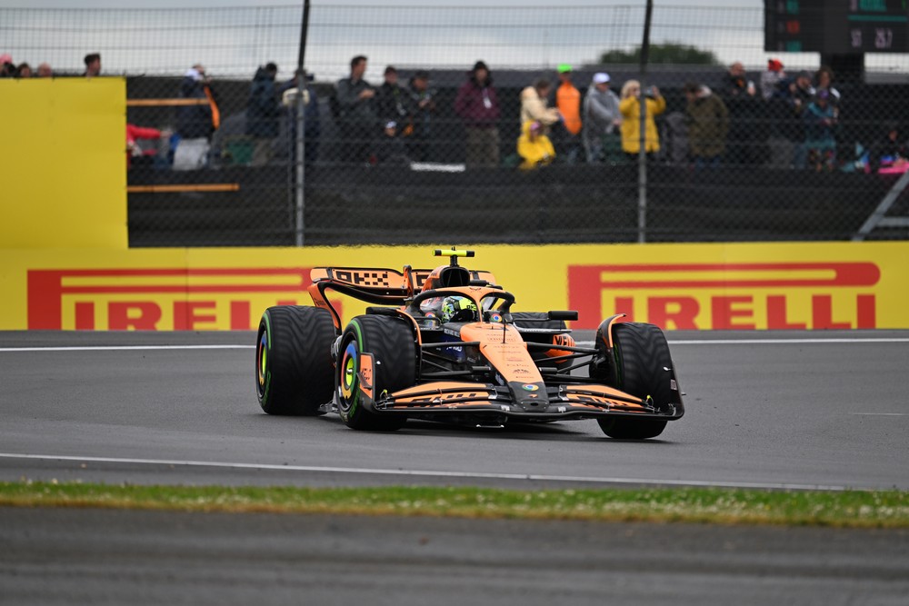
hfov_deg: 5.2
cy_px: 303
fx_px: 10101
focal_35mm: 400
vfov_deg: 3.4
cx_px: 454
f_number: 4.5
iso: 200
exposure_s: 1/800
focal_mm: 400
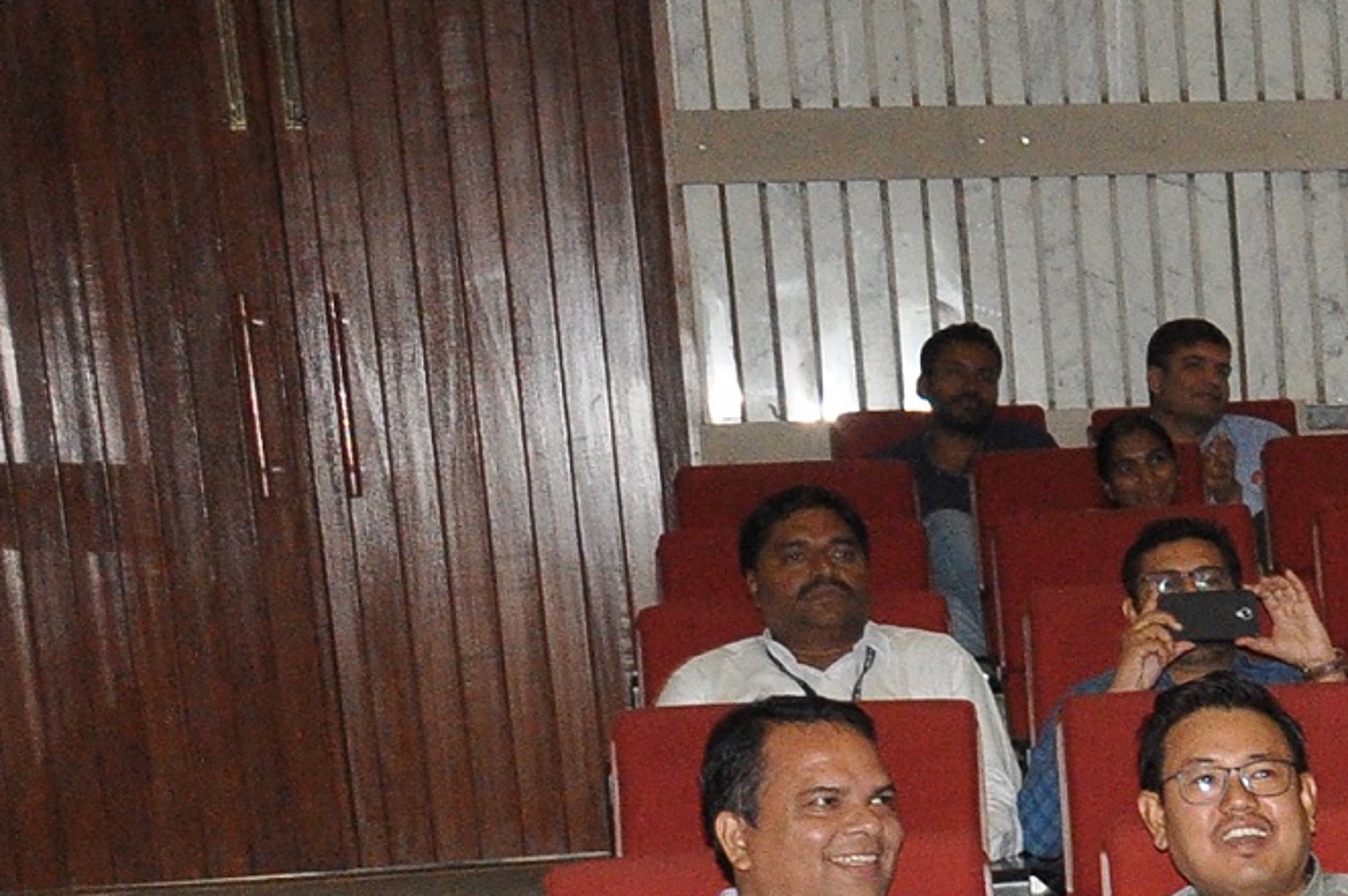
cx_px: 2705
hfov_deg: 14.9
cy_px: 1208
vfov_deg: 11.8
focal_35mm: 112
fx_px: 4190
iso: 1600
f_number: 6.3
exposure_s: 1/125
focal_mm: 18
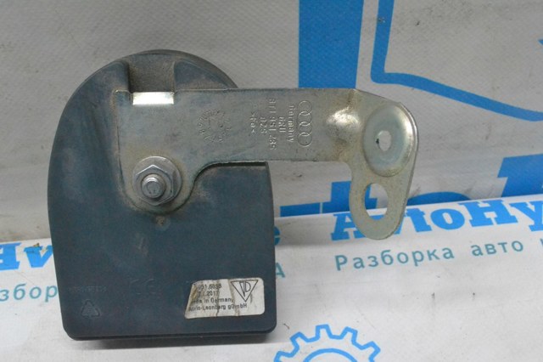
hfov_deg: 43.6
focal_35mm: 45
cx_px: 272
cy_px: 181
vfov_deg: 29.8
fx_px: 678
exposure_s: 1/160
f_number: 10
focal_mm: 30
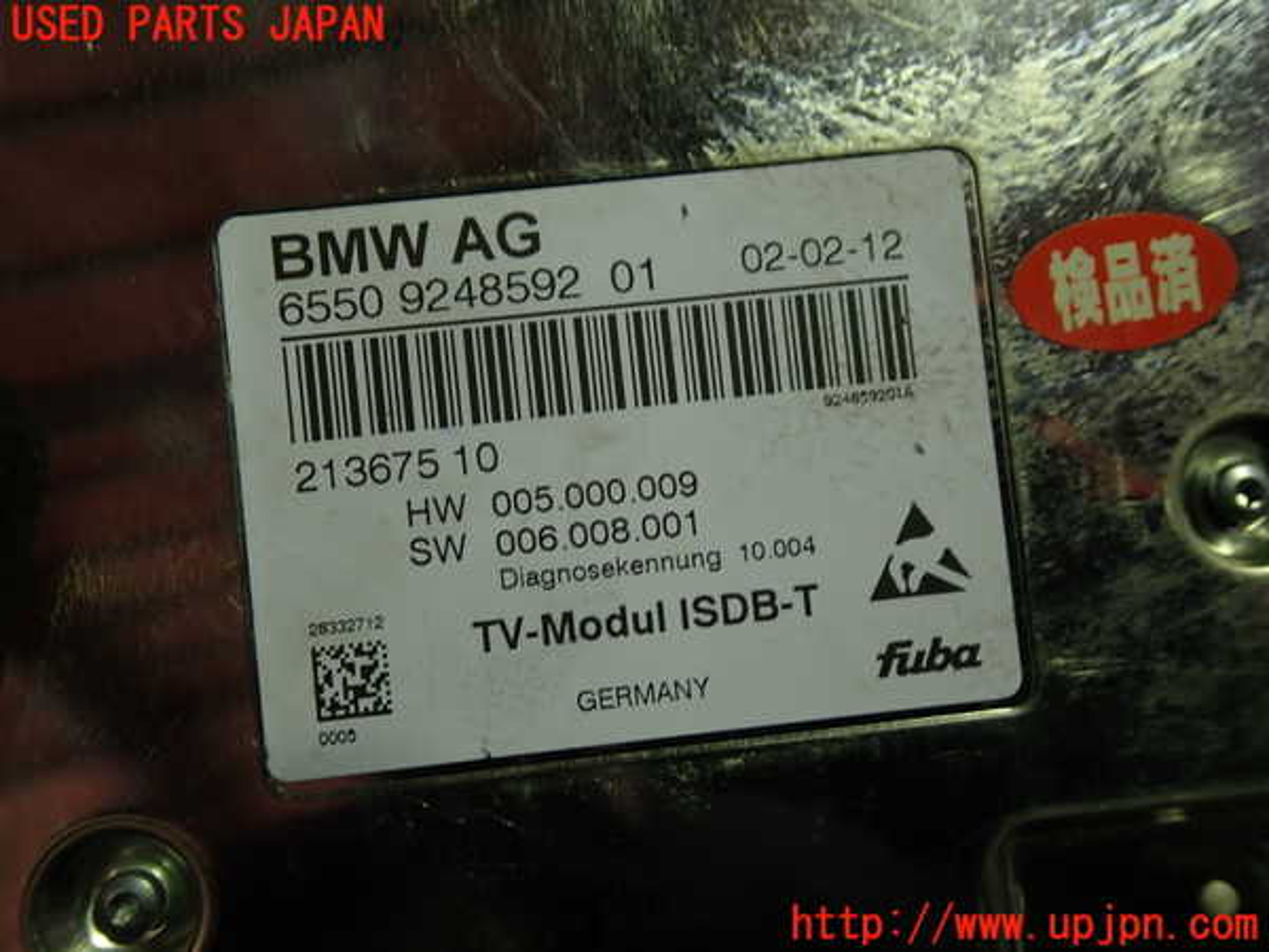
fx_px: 1100
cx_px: 634
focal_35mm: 30
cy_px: 476
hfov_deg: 60.0
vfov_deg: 46.8
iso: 100
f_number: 2.3
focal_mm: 5.4
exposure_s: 1/80
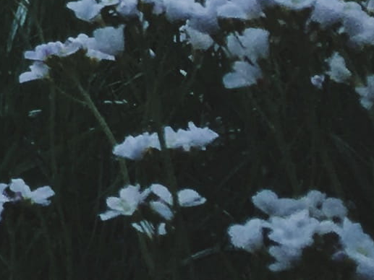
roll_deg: +0.2
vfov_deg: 6.2
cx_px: -1045
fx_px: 2442
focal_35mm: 226
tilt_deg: -3.8
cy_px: -421
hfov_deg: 7.0
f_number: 2.2
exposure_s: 1/2959
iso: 25
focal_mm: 4.15
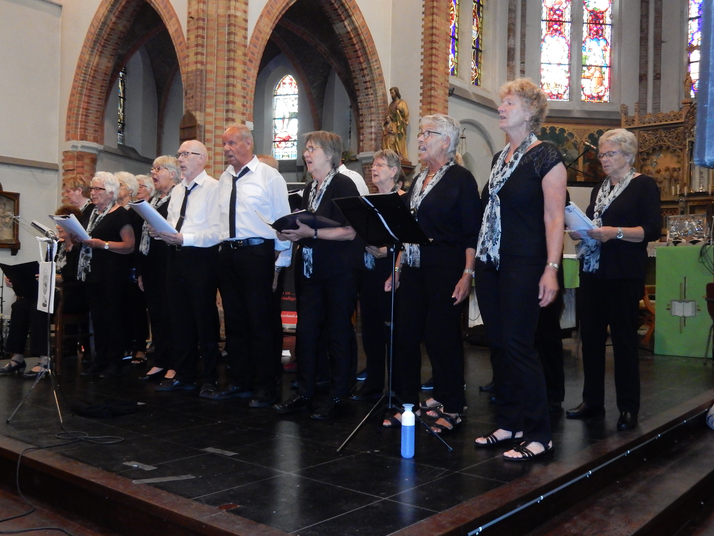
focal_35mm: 36
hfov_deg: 51.4
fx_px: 743
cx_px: 357
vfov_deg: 39.7
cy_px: 268
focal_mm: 6.4
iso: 900
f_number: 4
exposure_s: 1/30
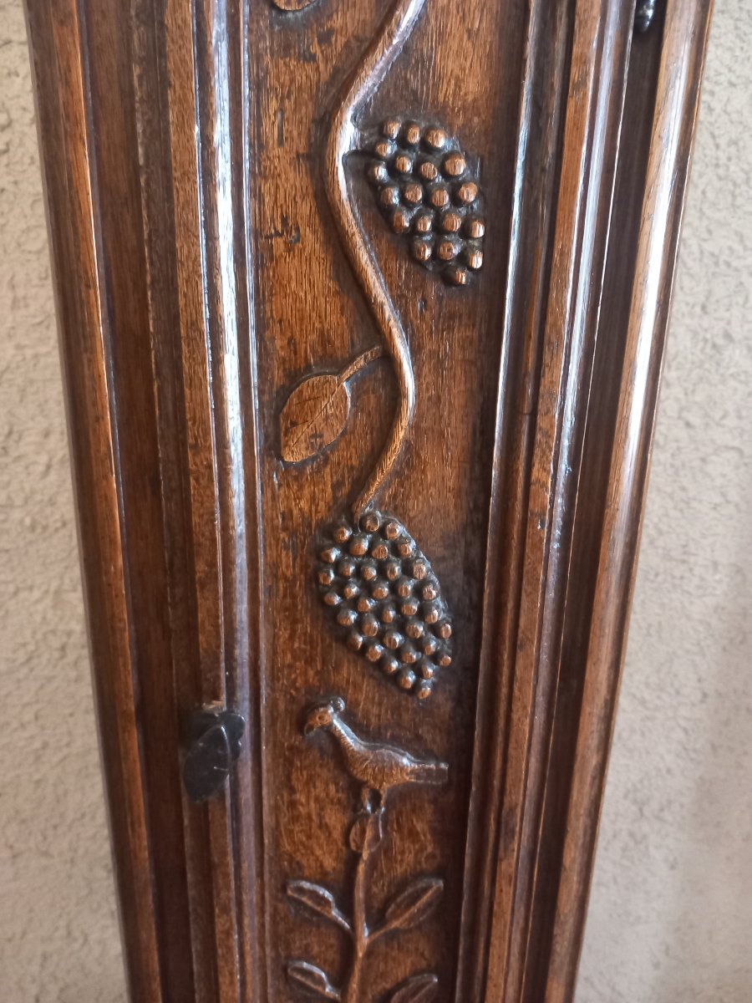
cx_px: 376
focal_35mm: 27
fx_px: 782
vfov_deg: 65.3
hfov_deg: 51.4
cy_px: 502
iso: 500
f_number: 1.8
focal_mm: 4
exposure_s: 1/20
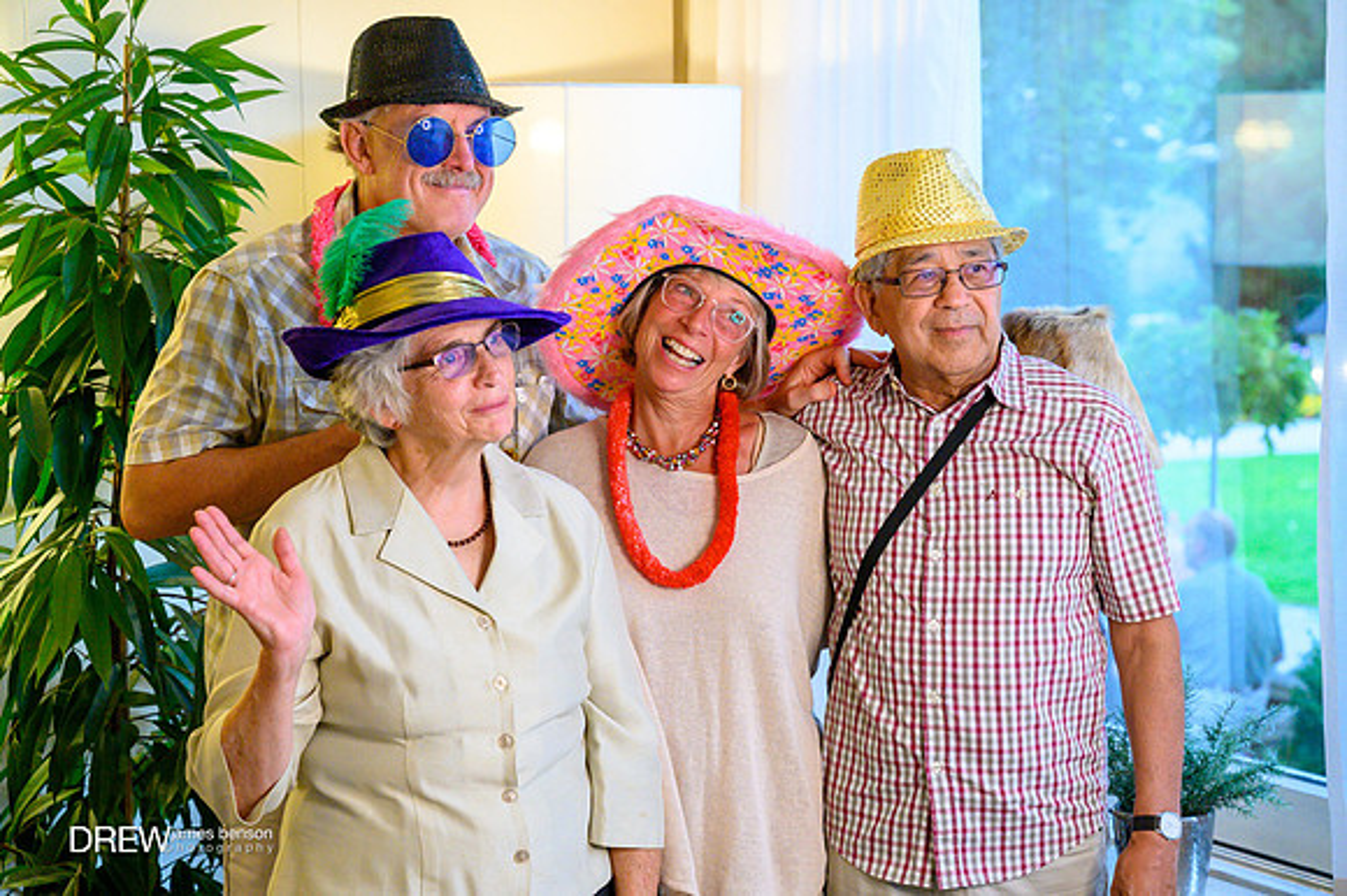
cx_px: 674
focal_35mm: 68
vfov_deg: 20.0
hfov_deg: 29.7
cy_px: 448
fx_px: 2543
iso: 2500
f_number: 5
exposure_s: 1/400
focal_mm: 68
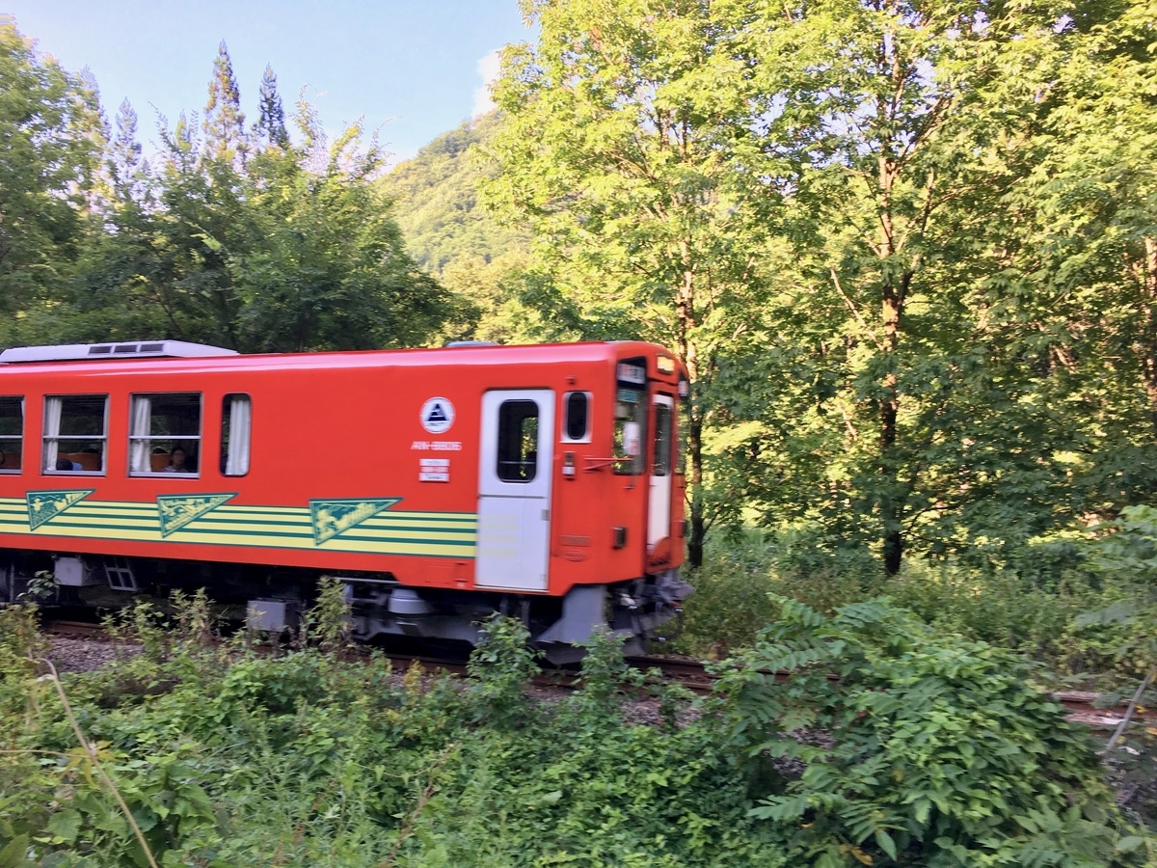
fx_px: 969
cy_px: 434
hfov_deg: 61.7
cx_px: 578
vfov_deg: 48.2
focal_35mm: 29
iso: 25
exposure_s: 1/125
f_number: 2.2
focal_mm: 4.15
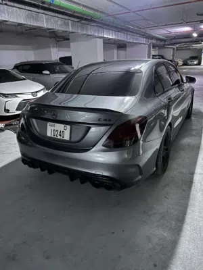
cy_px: 135
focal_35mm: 24
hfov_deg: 56.8
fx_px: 188
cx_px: 102
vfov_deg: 71.6
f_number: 1.78
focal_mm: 6.86
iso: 1250
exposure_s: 1/9
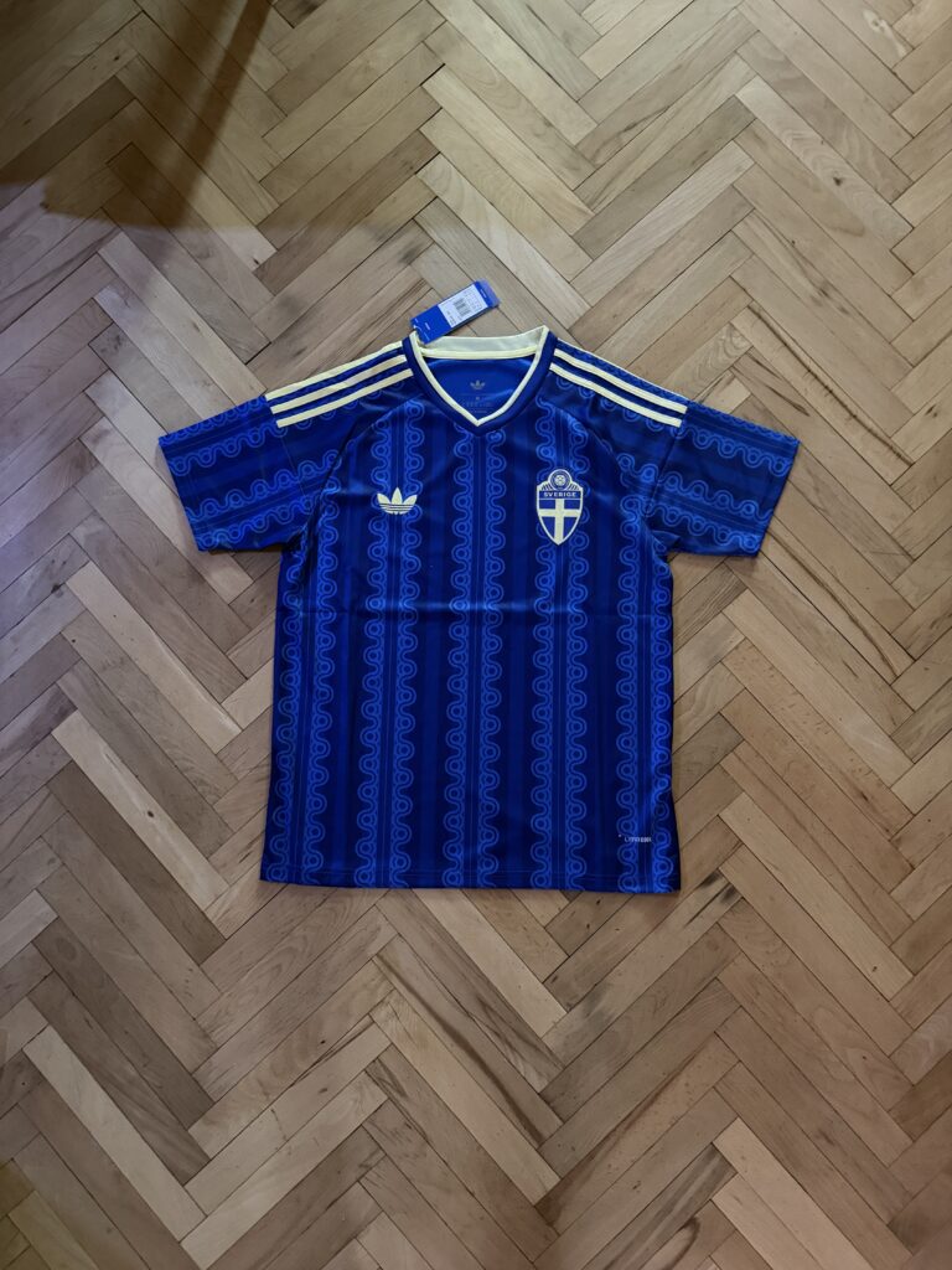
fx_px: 880
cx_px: 476
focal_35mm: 24
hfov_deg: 56.8
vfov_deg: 71.6
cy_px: 635
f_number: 1.78
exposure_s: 1/25
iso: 800
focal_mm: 6.76
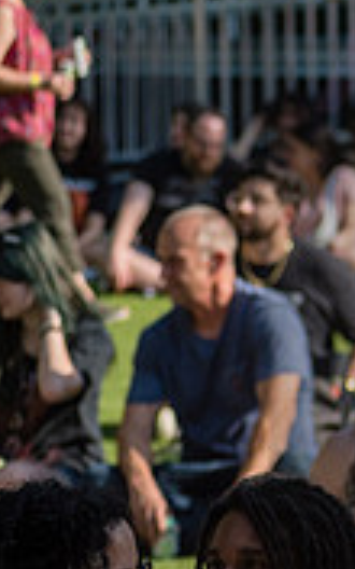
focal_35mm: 289
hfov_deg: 4.4
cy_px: 344
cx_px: 910
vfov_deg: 7.3
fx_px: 4474
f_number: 3.5
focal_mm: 86
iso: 400
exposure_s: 1/4000
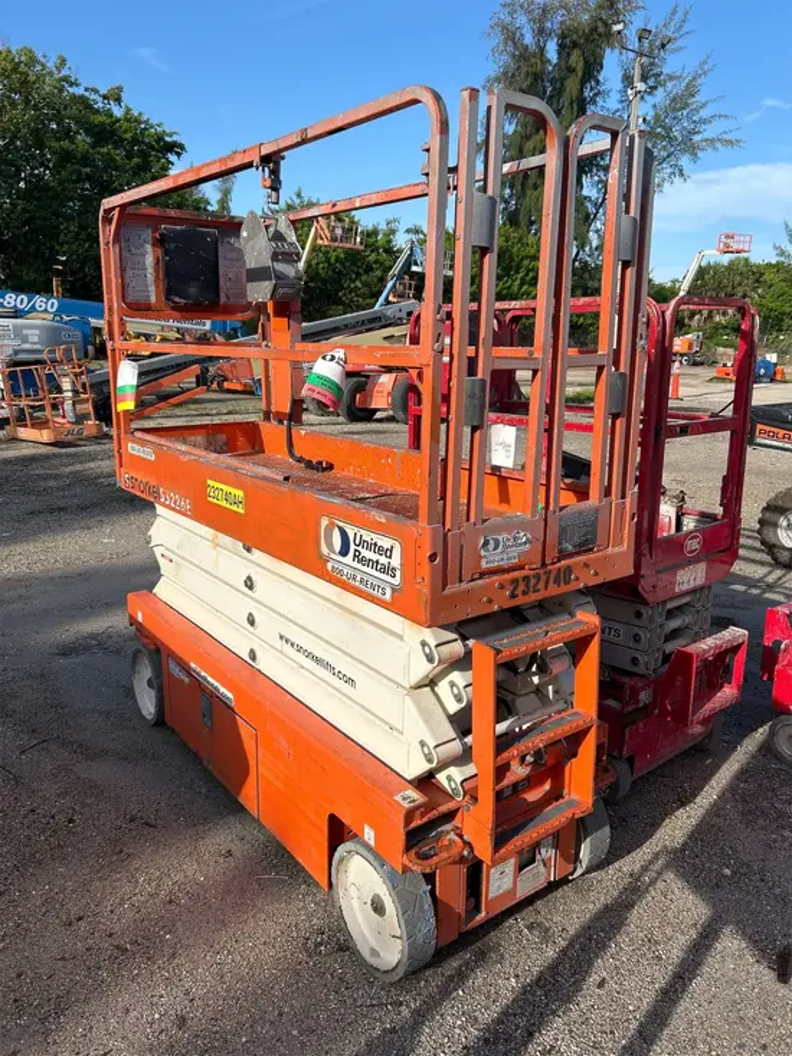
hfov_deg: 53.1
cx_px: 396
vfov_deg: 67.3
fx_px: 793
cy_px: 528
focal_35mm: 26
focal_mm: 5.7
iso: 50
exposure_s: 1/2915
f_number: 1.5
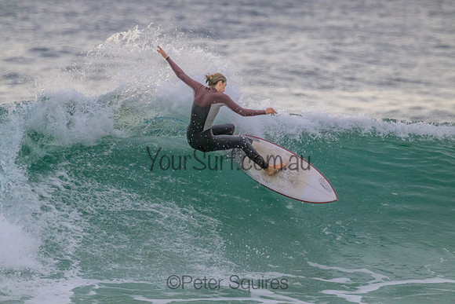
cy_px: 152
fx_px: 10113
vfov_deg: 1.7
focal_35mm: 800
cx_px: 228
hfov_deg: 2.6
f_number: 11
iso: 6400
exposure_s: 1/2000
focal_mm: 800
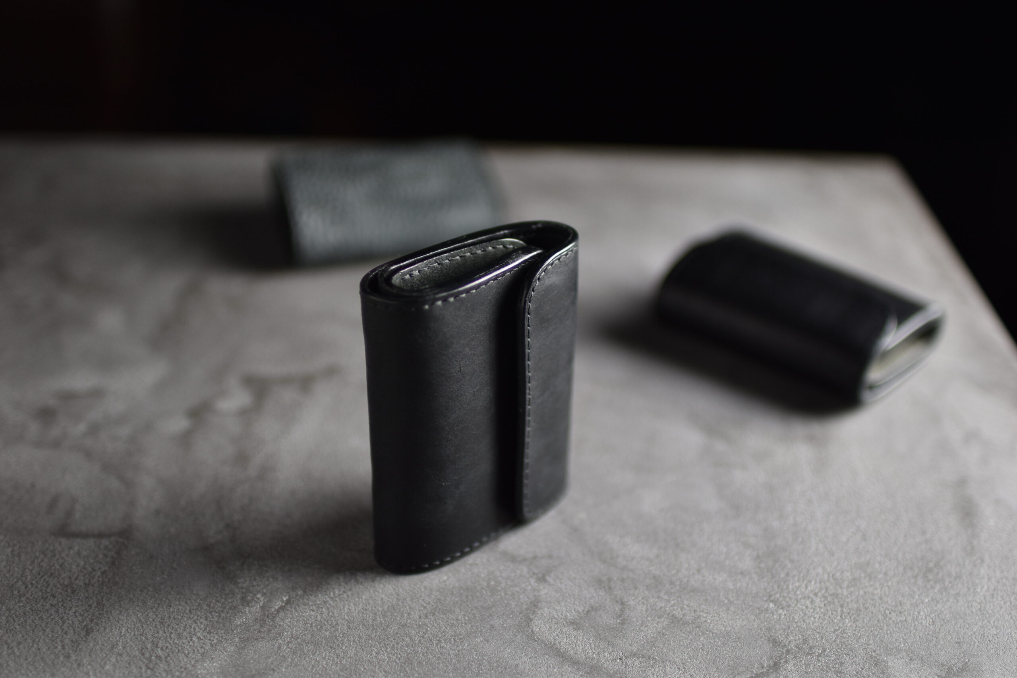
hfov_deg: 43.6
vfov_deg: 29.9
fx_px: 1271
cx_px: 508
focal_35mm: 45
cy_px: 339
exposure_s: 1/200
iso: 250
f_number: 1.4
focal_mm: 30
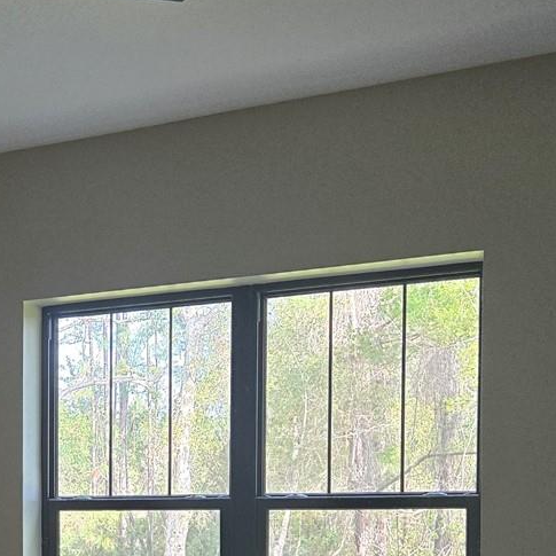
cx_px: -85
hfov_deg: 23.8
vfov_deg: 24.6
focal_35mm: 67
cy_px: 547
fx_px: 1218
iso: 160
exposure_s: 1/180
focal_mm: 5.4
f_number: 1.8
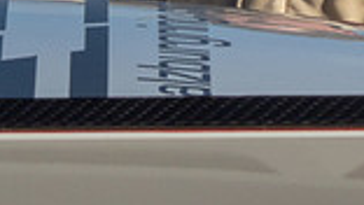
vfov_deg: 1.1
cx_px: 378
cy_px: -358
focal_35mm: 1101
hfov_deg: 2.0
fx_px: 10634
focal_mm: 100
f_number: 22
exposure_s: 1/160
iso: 200
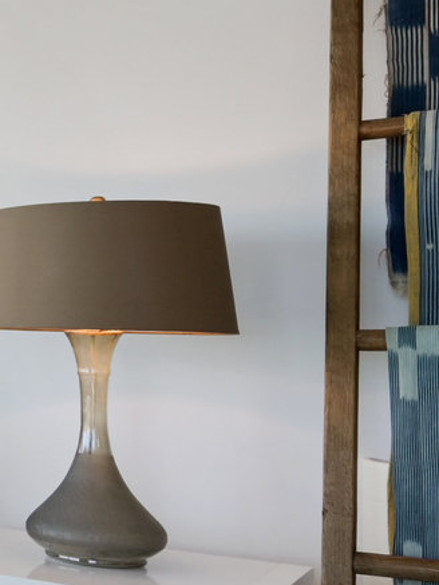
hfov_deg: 13.0
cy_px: 310
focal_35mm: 66
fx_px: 1115
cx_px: -739
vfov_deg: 29.4
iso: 400
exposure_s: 1/125
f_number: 11
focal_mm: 15
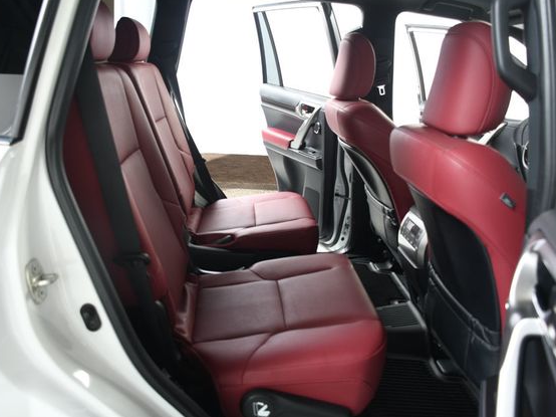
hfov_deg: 59.9
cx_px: 259
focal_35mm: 30
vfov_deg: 46.8
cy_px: 204
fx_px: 482
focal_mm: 18
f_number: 3.5
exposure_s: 1/160
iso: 100
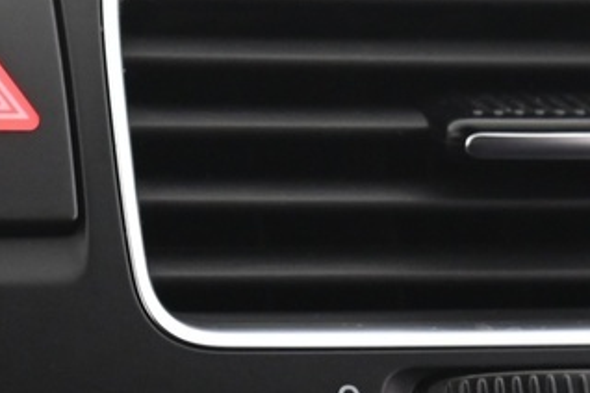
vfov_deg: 6.5
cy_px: 816
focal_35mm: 204
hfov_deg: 10.0
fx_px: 3343
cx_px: -39
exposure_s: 1/20
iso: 2000
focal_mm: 40
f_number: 4
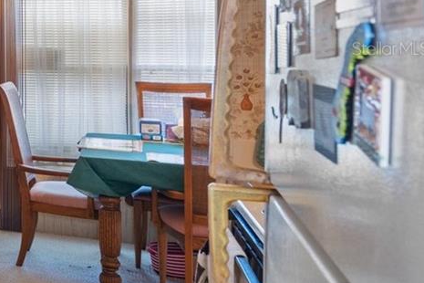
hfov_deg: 23.5
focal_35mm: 55
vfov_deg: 24.2
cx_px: -296
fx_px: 648
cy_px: 48
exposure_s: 2
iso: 400
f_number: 8
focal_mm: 16
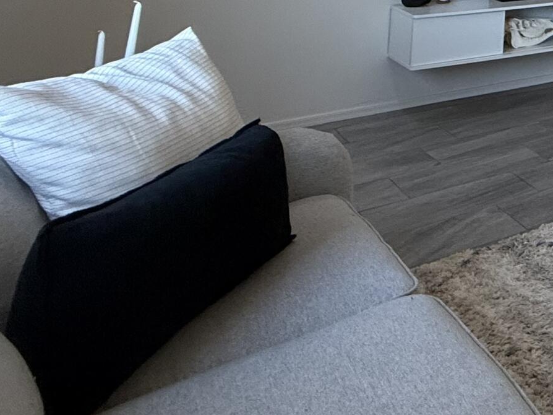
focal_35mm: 47
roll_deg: -1.6
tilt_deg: +4.0
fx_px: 751
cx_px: 836
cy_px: -165
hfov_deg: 27.4
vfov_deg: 25.3
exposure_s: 1/120
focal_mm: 2.22
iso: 200
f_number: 2.2
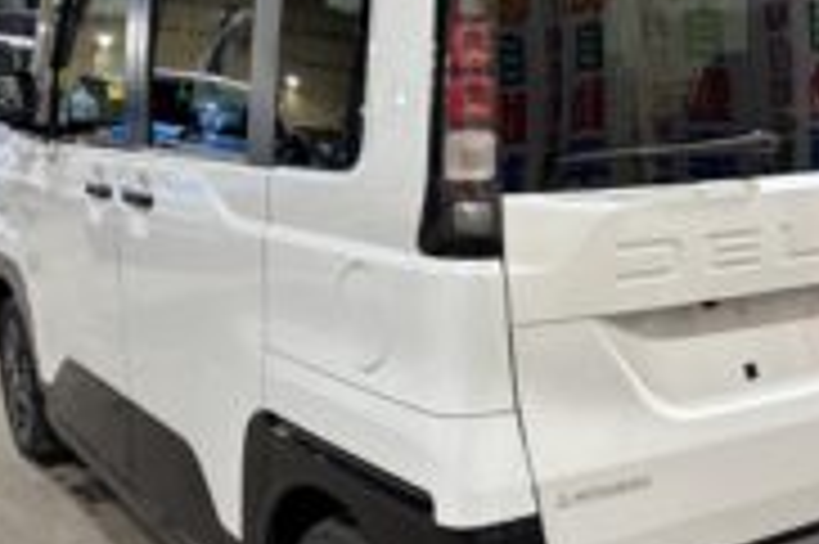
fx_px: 1182
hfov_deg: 37.8
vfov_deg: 25.9
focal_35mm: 52
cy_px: 299
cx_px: 540
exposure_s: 1/50
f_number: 1.6
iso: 100
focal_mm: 5.96
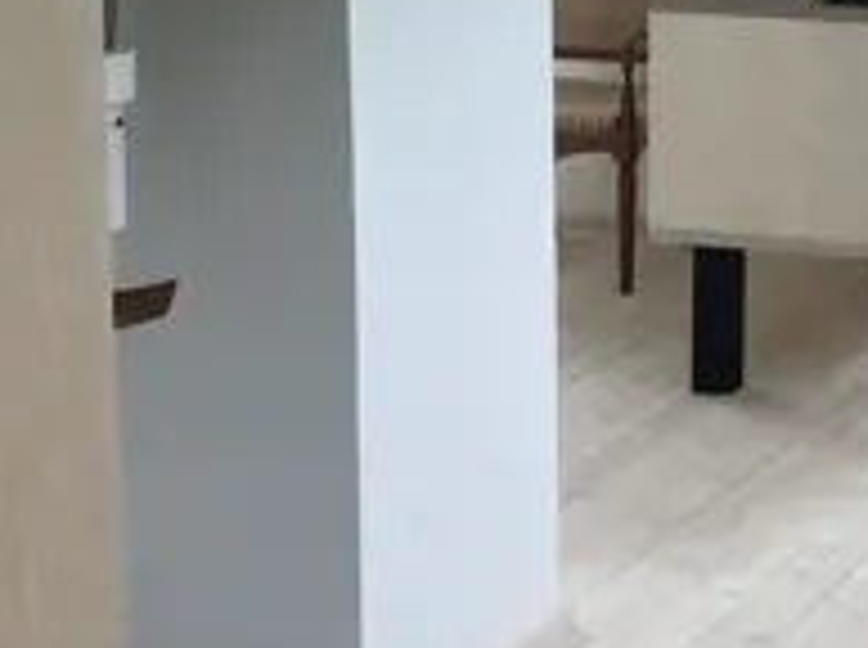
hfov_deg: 21.1
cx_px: 1237
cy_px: -22
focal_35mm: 81
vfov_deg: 17.7
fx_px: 2027
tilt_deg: -6.9
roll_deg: -0.9
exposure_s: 1/106
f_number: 1.6
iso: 32
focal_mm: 4.2
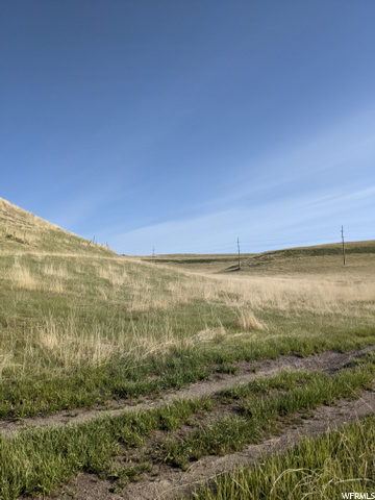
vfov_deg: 65.3
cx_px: 188
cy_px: 250
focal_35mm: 27
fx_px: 390
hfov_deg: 51.4
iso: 62
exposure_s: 1/2924
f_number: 1.73
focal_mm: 4.38
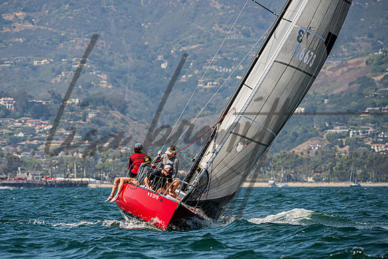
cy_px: 137
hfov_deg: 5.1
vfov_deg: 3.4
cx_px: 164
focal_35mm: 404
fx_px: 4354
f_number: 8
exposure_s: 1/1600
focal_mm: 300
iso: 500
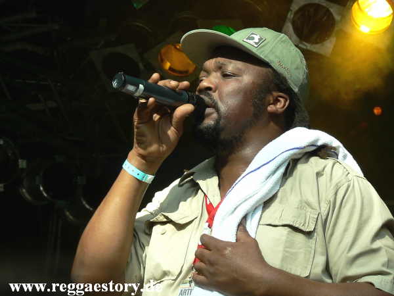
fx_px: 1741
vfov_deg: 9.7
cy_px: 148
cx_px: 197
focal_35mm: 153
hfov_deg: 12.9
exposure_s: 1/160
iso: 64
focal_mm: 26.2
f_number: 4
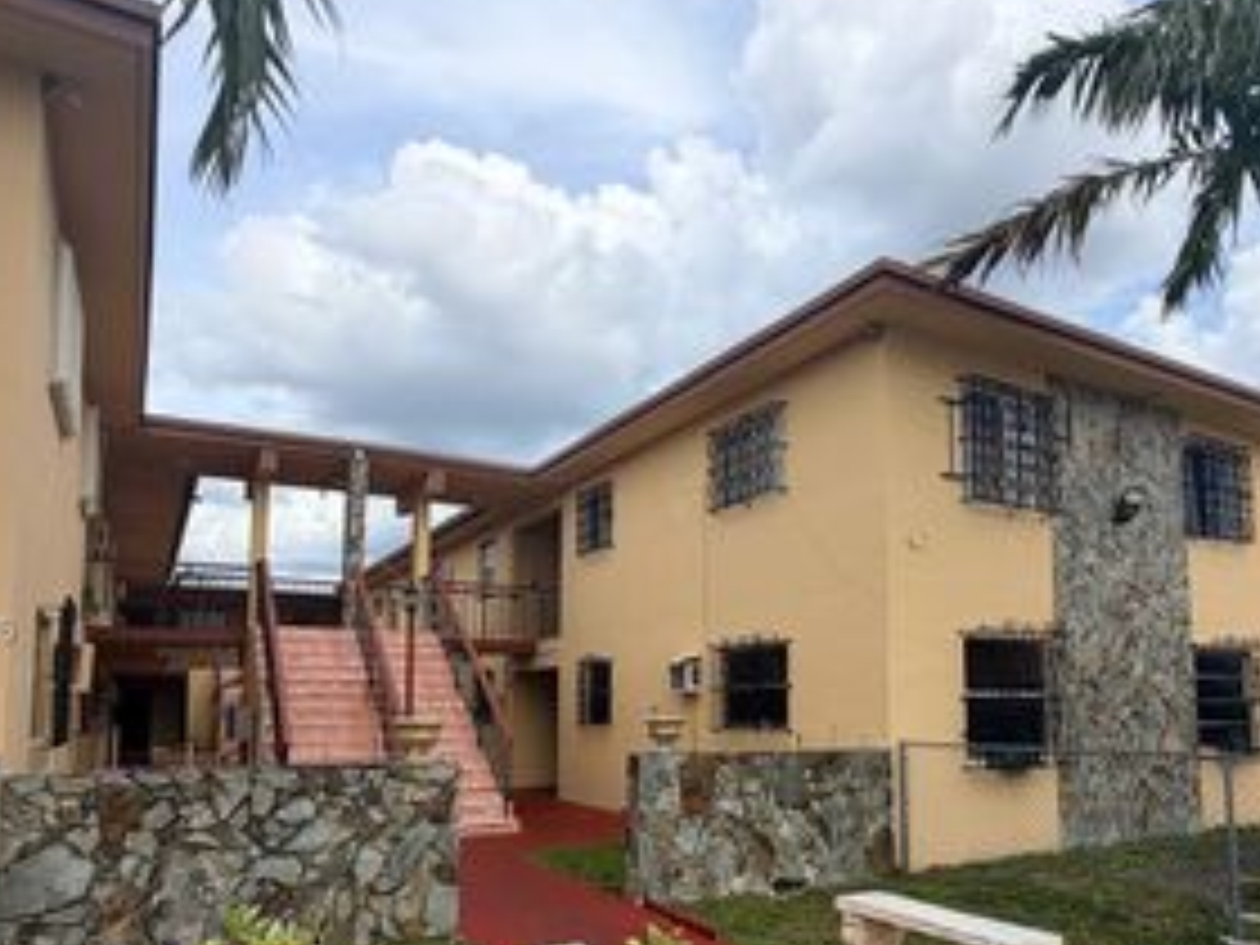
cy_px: 632
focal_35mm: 25
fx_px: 910
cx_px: 702
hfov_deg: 69.2
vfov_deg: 53.8
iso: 20
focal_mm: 2.22
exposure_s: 1/1050
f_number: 2.2
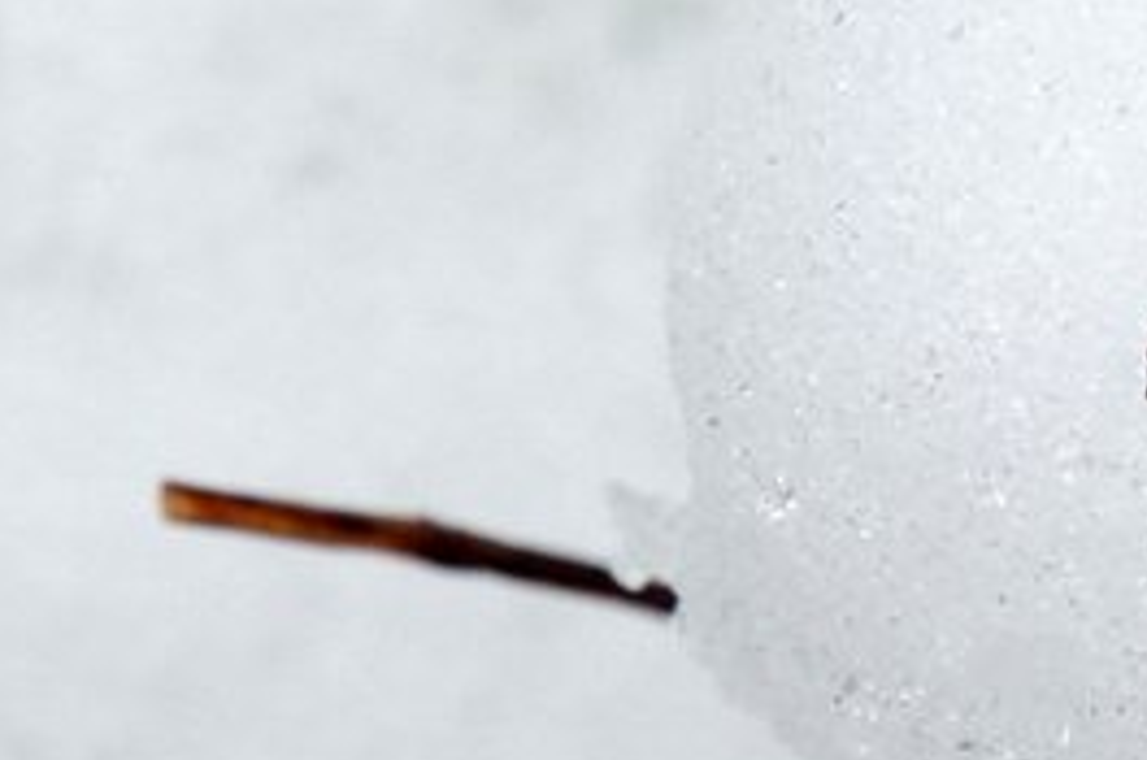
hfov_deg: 2.0
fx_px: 32566
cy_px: 664
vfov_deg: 1.3
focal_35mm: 1024
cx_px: 1182
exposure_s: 1/200
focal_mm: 200
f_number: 11
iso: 1600
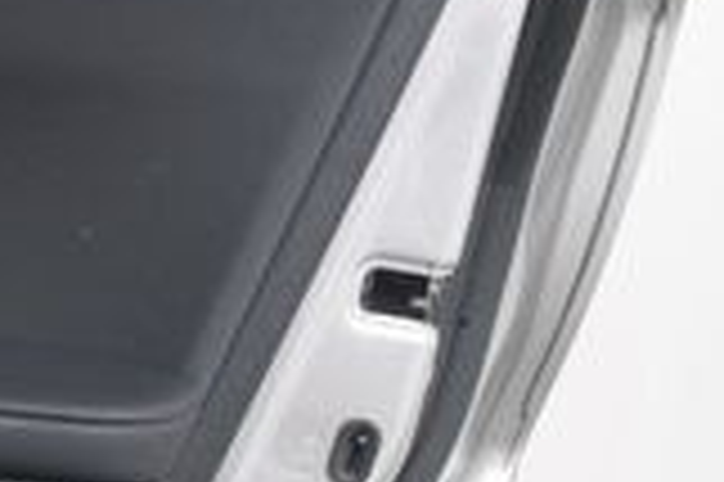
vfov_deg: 11.4
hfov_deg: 15.0
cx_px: -585
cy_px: 459
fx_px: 2391
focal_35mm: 119
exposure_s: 1/200
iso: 100
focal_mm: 20
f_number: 4.5
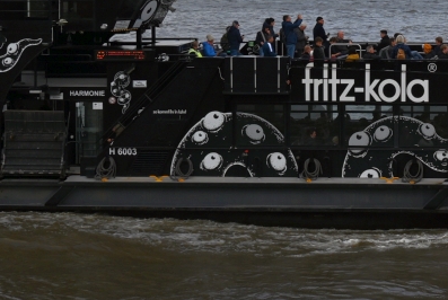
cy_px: 11
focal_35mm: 98
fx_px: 1221
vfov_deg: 13.8
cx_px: 372
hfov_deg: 20.5
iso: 100
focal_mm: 38
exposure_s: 1/400
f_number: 7.1
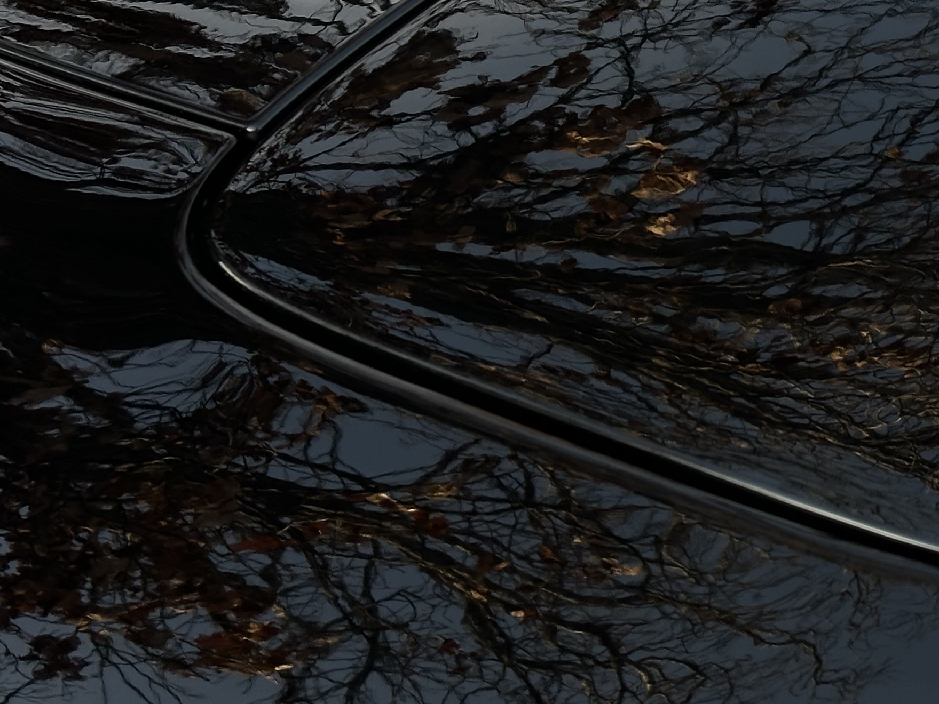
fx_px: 2984
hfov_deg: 17.2
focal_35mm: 110
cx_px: 1052
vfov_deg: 13.4
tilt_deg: -25.7
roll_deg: -2.7
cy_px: 87
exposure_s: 1/450
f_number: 1.78
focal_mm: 6.86
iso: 64
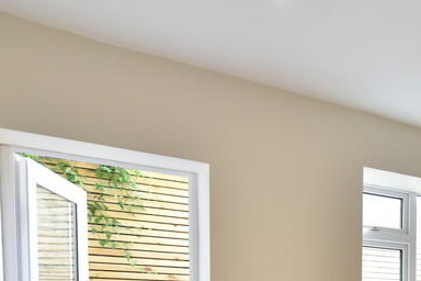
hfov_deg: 42.2
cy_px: 323
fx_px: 468
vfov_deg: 29.5
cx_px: 417
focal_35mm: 40
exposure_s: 1/80
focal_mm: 10
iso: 500
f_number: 4.5
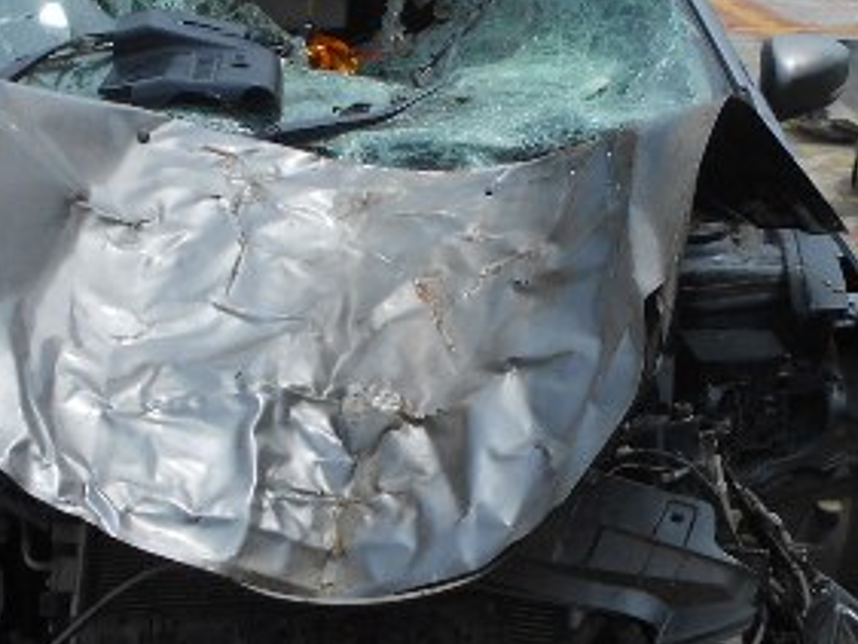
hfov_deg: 26.3
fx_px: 1835
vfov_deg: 19.8
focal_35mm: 74
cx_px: 382
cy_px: 436
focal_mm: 4.6
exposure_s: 1/1250
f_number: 3.2
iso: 80
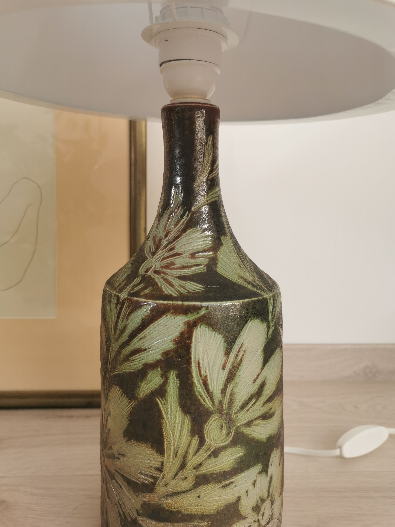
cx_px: 198
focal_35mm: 27
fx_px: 411
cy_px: 264
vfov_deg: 65.3
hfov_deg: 51.4
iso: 50
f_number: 1.8
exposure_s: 1/100
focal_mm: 5.58
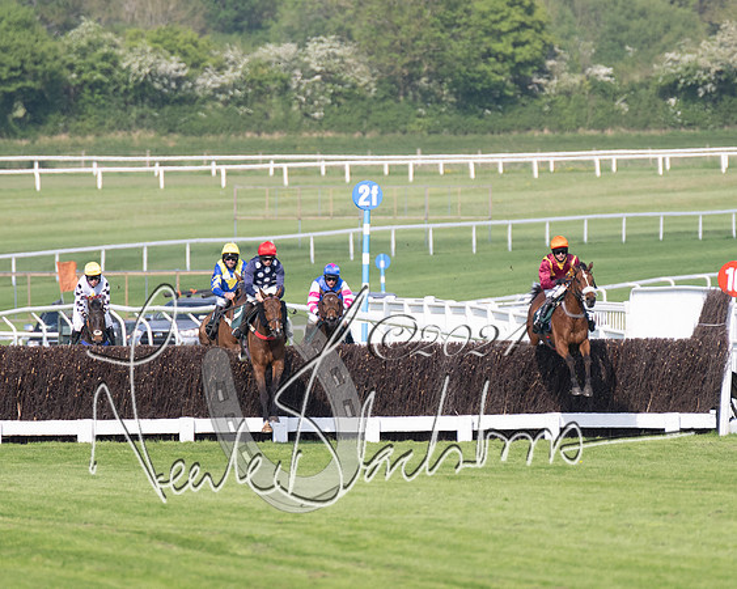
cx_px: 393
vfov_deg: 2.4
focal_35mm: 658
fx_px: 14340
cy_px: 285
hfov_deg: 2.9
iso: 400
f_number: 4
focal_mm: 280
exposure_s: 1/3200
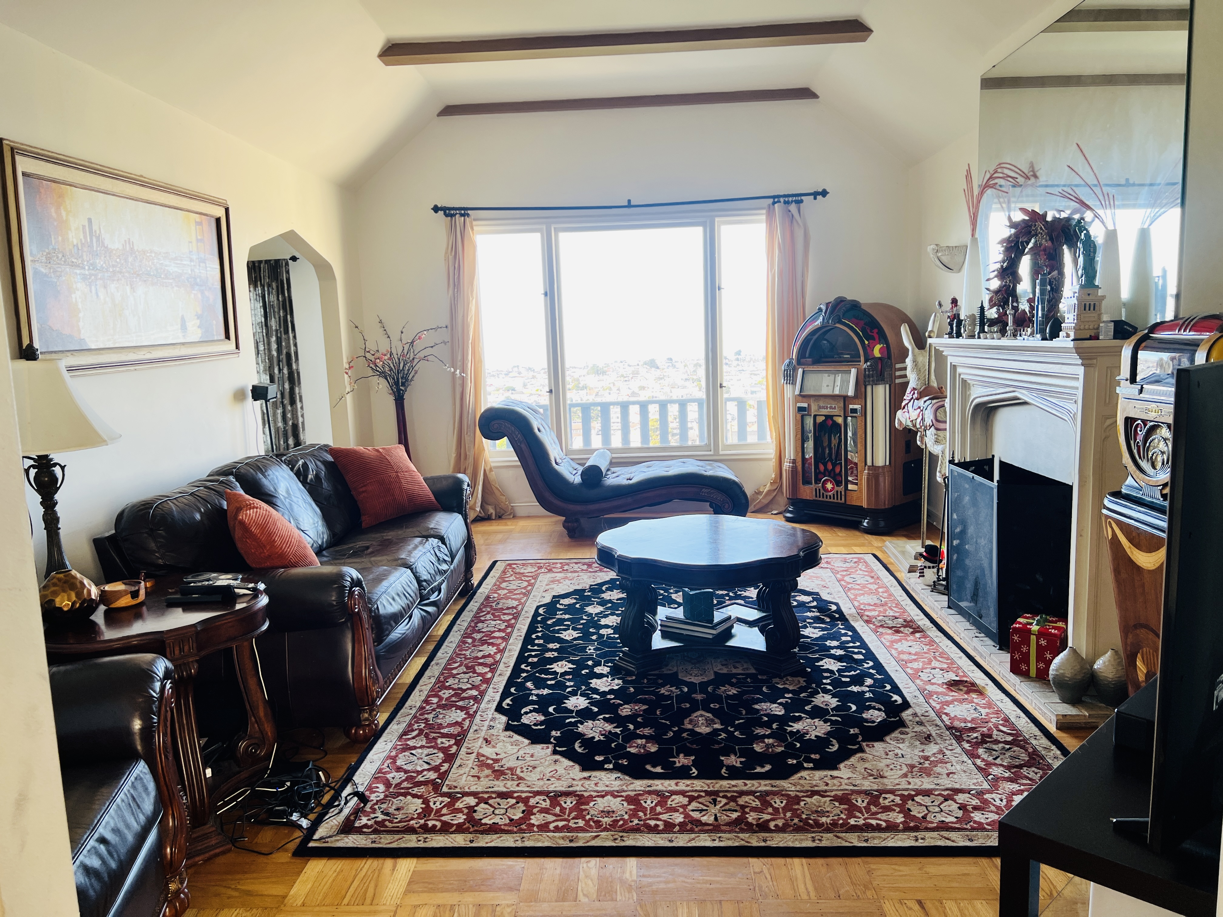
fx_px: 919
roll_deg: +2.2
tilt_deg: -7.8
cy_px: 458
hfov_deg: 67.3
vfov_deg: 53.1
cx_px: 612
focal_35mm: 26
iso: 32
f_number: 1.5
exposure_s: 1/136
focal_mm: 5.7
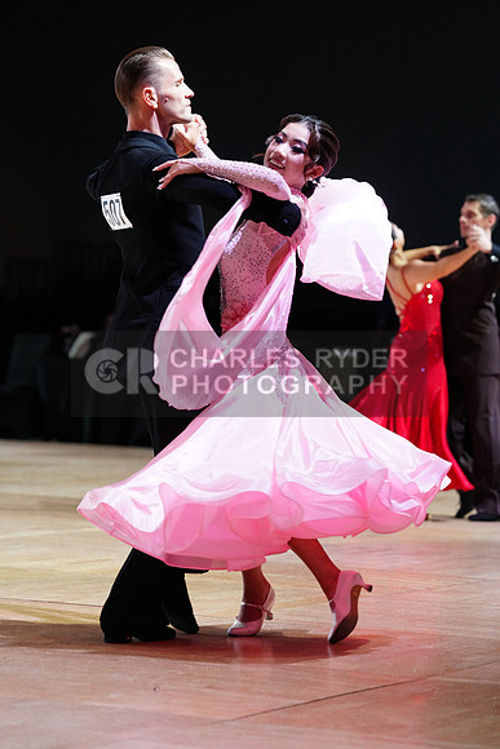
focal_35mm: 140
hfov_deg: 9.8
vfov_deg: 14.7
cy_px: 374
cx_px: 250
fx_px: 2915
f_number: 4
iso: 2500
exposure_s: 1/320
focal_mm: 140
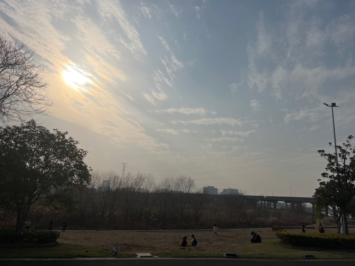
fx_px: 267
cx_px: 178
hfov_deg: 67.3
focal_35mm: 26
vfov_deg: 53.1
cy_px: 133
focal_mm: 5.7
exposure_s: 1/19231
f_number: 1.5
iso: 40
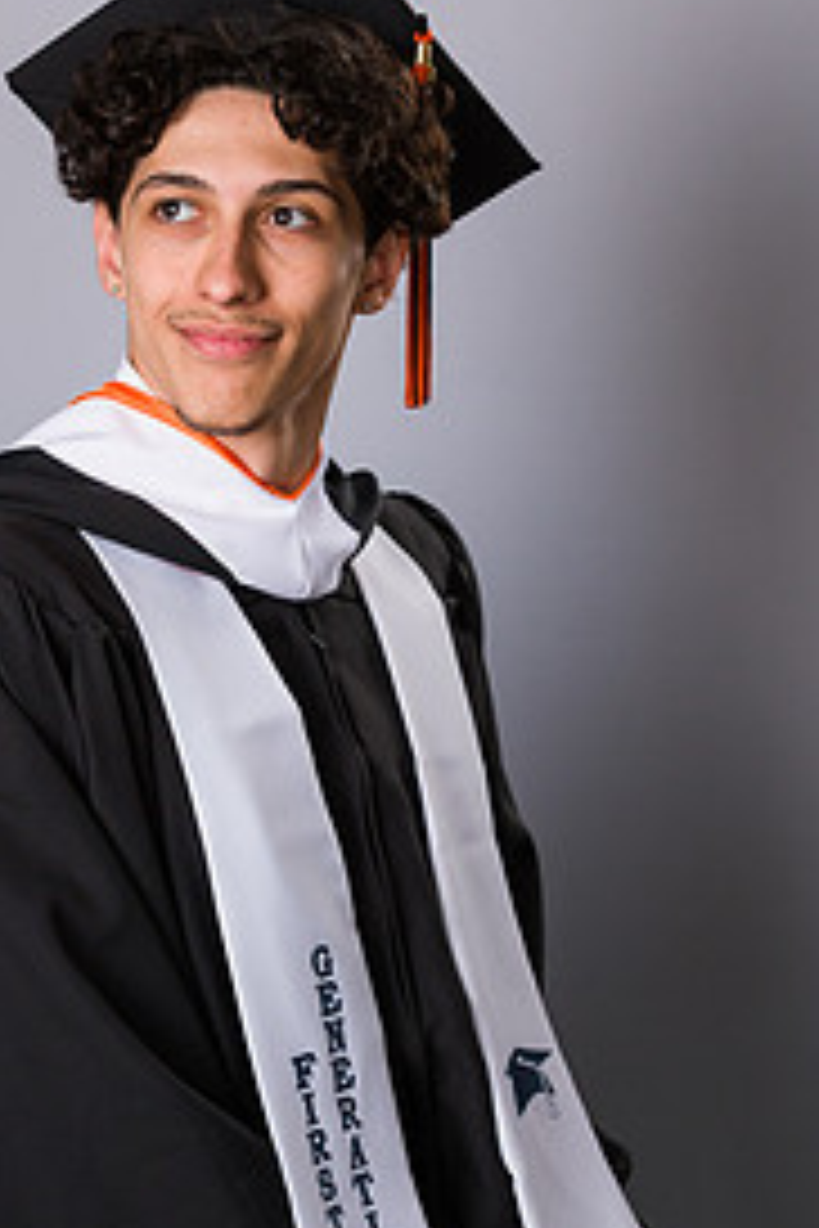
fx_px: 5050
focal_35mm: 148
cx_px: 272
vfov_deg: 13.9
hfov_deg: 9.3
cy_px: 508
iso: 800
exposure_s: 1/200
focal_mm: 90
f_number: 8
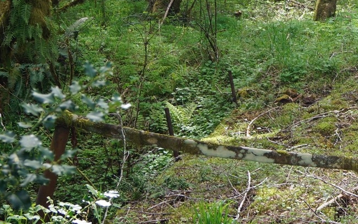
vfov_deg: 9.3
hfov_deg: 14.4
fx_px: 1369
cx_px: 442
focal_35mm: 140
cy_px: 111
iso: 100
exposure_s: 1/80
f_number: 5.6
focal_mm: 35
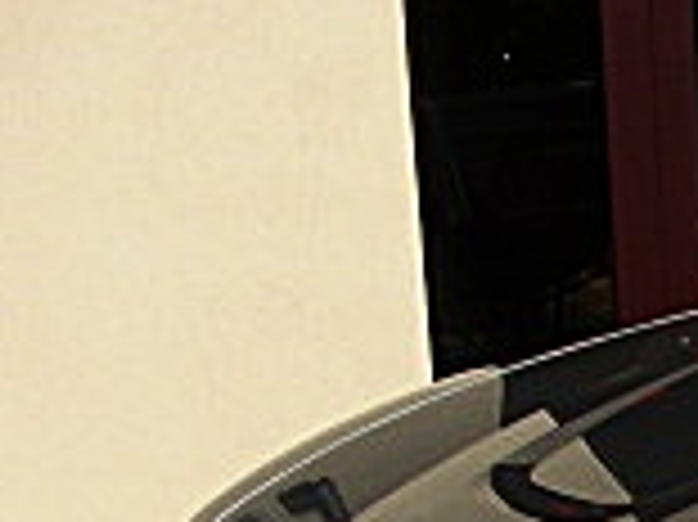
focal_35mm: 149
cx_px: 1337
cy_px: 810
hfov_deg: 12.0
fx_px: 3002
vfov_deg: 9.6
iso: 50
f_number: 2.8
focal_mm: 6.3
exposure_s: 1/800
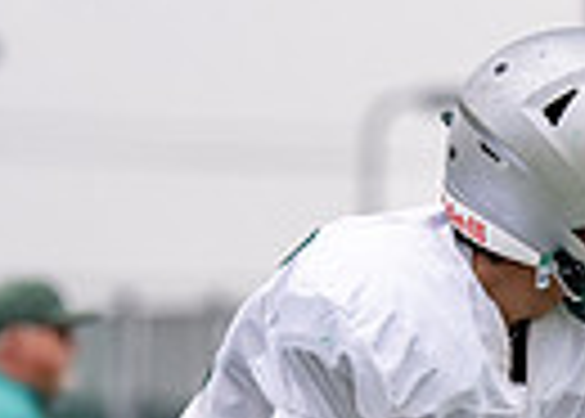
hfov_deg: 3.0
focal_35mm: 664
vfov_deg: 2.2
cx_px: 437
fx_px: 11038
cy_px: 642
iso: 320
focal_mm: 116
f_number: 2.8
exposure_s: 1/3200
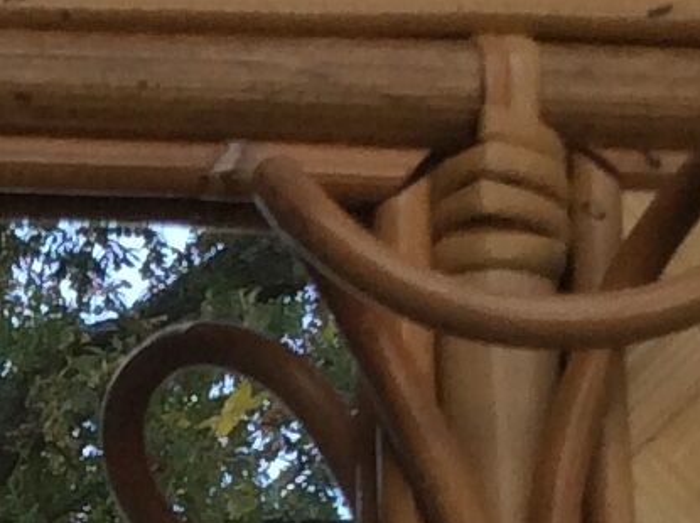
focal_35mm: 200
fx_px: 4039
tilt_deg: +1.1
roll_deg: +0.7
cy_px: 982
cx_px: -568
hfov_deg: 9.4
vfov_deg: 7.2
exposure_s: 1/180
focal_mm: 3.3
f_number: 2.4
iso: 32
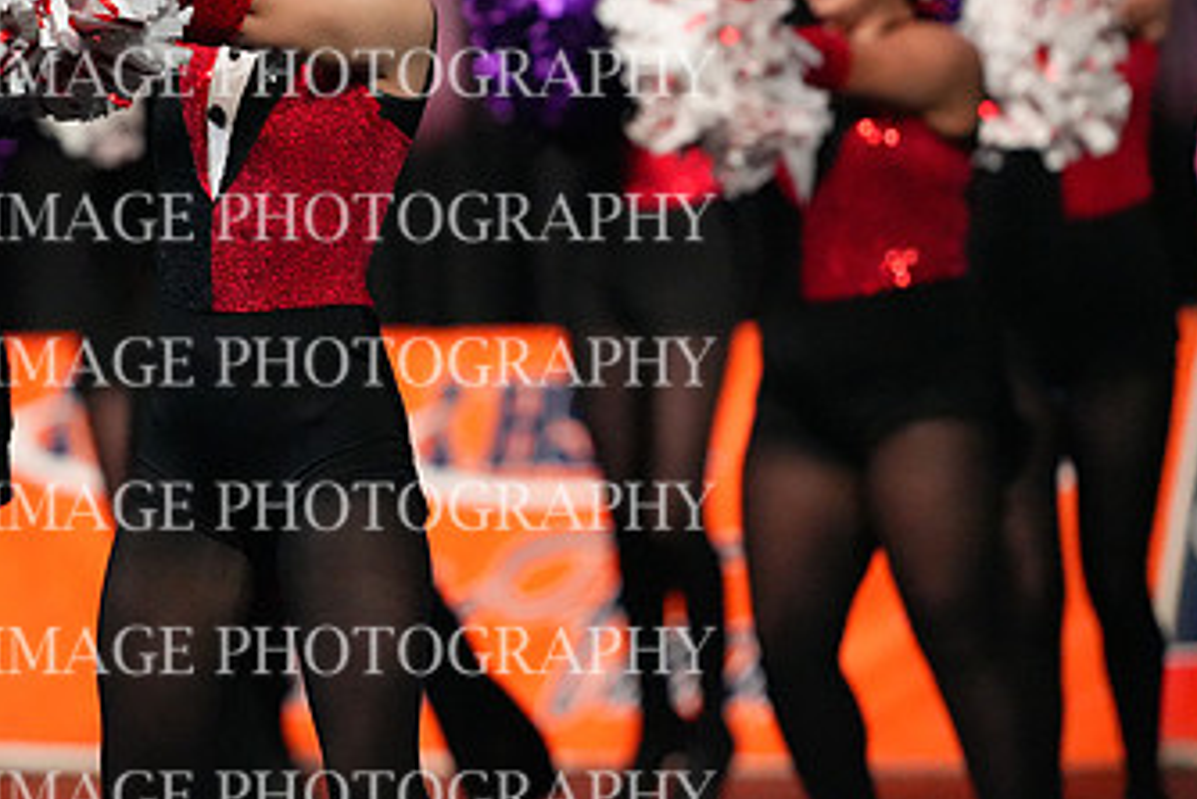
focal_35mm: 521
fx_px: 17330
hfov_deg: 4.0
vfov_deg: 2.6
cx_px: 197
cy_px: 145
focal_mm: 300
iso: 16000
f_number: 3.5
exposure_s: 1/1250
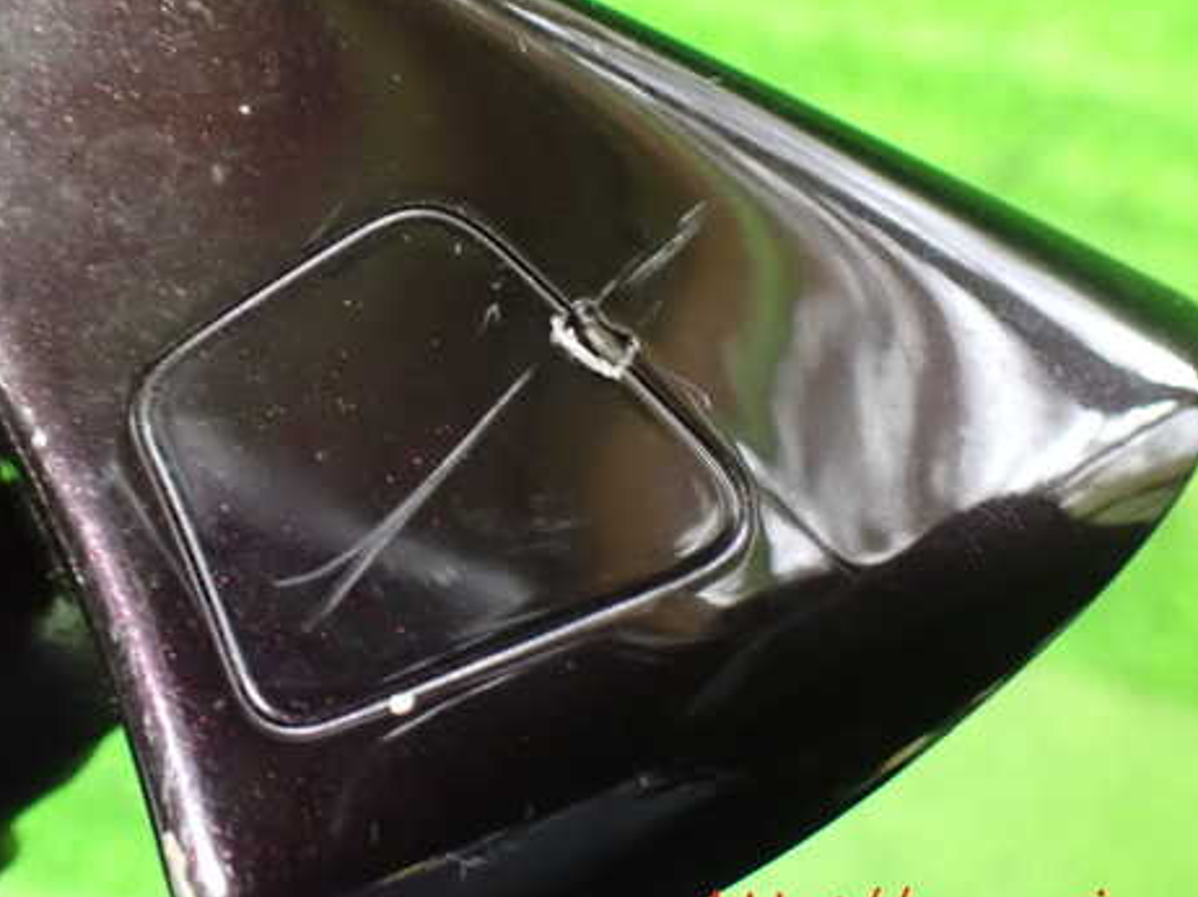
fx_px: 1349
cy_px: 366
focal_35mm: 39
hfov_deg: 47.8
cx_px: 519
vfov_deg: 36.7
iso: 1600
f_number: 2.3
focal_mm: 5.4
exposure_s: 1/20
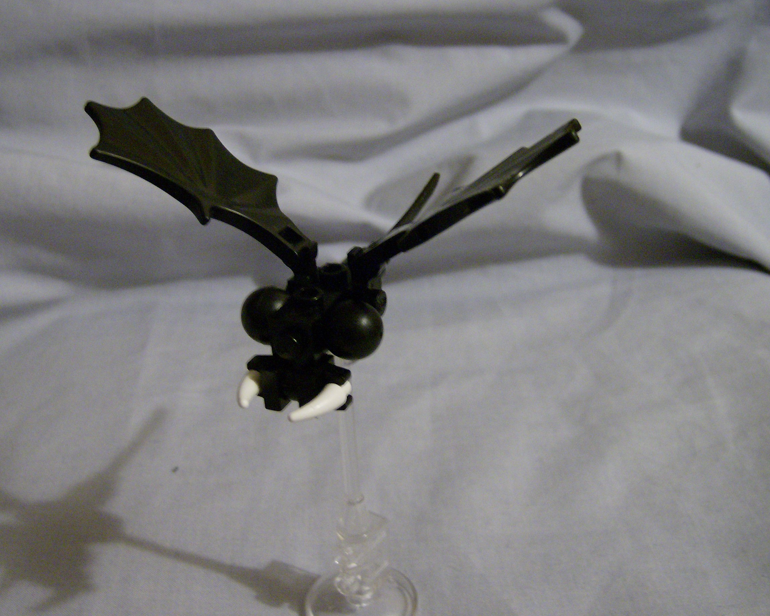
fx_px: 980
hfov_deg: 42.8
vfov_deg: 34.9
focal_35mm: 43
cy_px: 274
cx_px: 340
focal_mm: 6
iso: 200
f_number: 2.8
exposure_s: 1/11.2
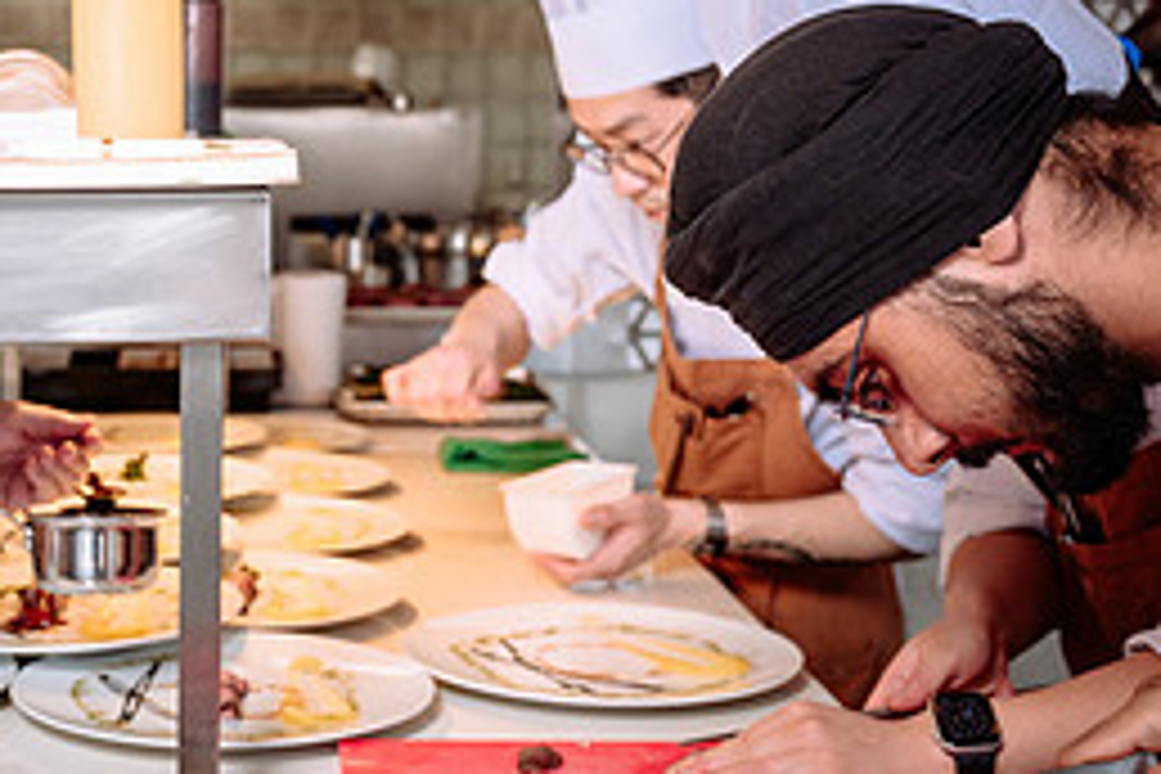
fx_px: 2064
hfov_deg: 30.8
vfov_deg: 21.2
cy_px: 394
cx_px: 256
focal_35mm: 64
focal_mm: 28.5
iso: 100
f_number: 4
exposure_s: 1/80
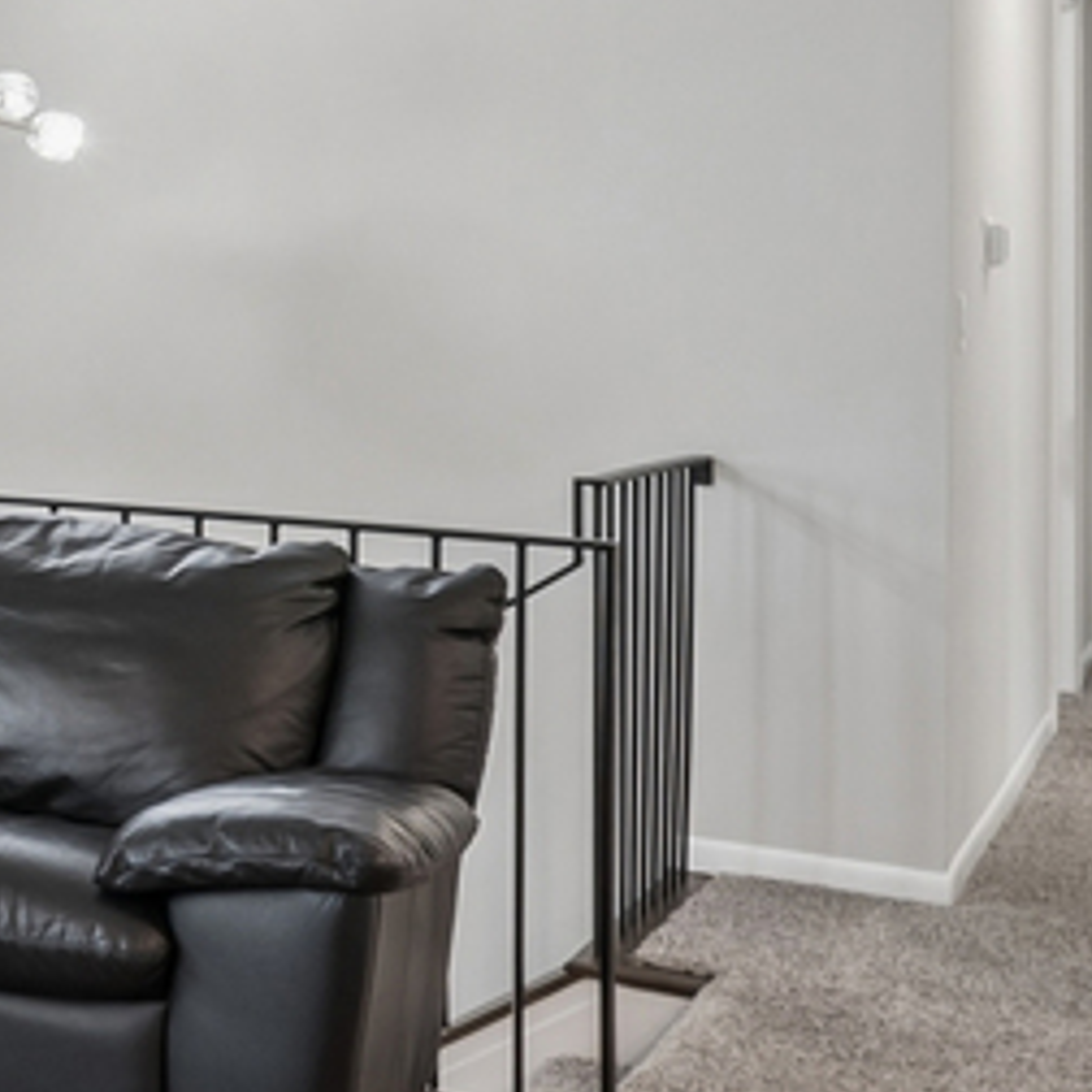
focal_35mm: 71
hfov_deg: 16.0
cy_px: 299
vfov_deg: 24.1
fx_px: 2534
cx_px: -1328
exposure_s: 1/15
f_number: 8
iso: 400
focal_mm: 13
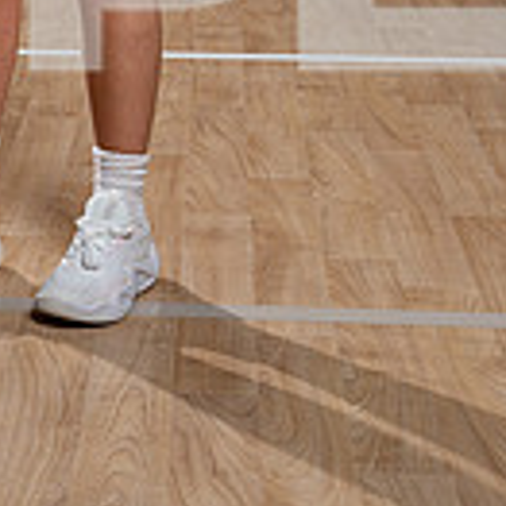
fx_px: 1885
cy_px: -317
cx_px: -8
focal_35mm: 114
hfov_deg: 15.0
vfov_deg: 14.0
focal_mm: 39
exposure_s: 1/250
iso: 100
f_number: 8
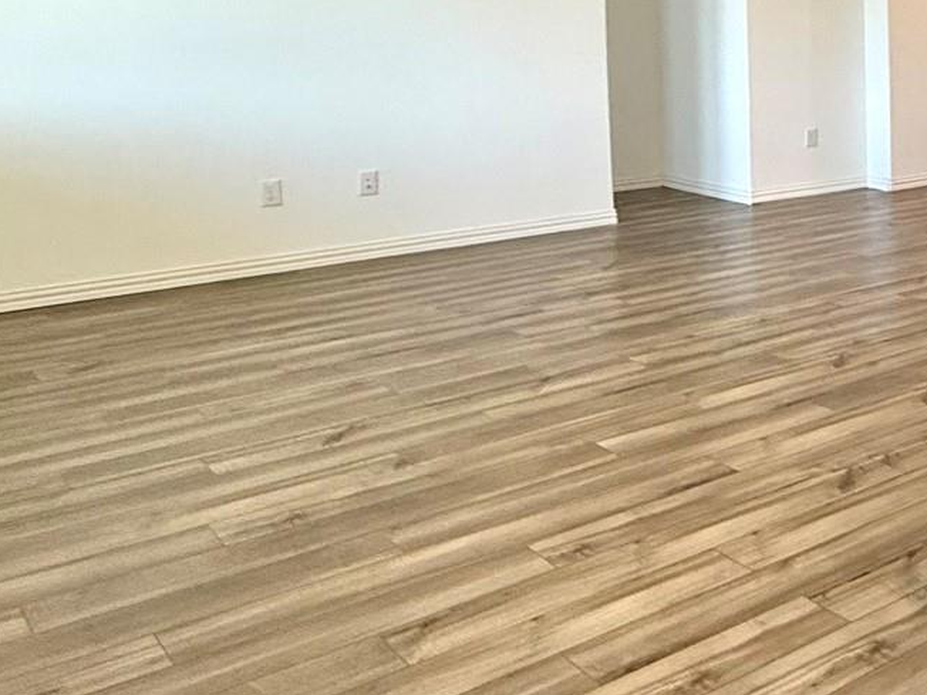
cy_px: 88
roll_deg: -0.1
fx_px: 1178
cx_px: 1176
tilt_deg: -3.8
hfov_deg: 33.0
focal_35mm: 44
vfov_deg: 31.5
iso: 160
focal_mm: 2.22
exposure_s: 1/120
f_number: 2.2
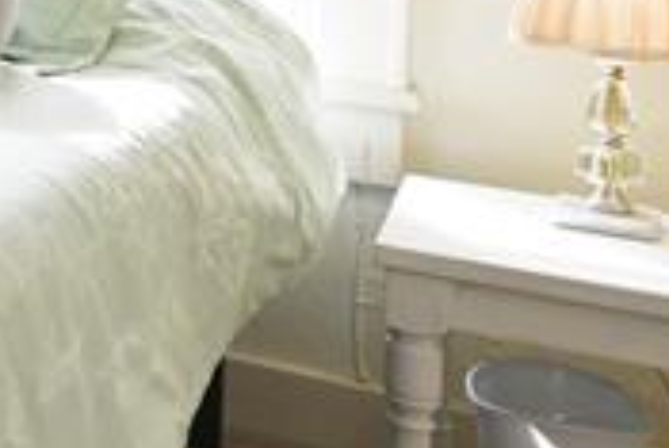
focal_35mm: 82
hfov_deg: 16.2
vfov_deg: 15.7
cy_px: -159
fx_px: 1525
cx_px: -807
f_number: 4.5
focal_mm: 14
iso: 200
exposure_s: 1/250
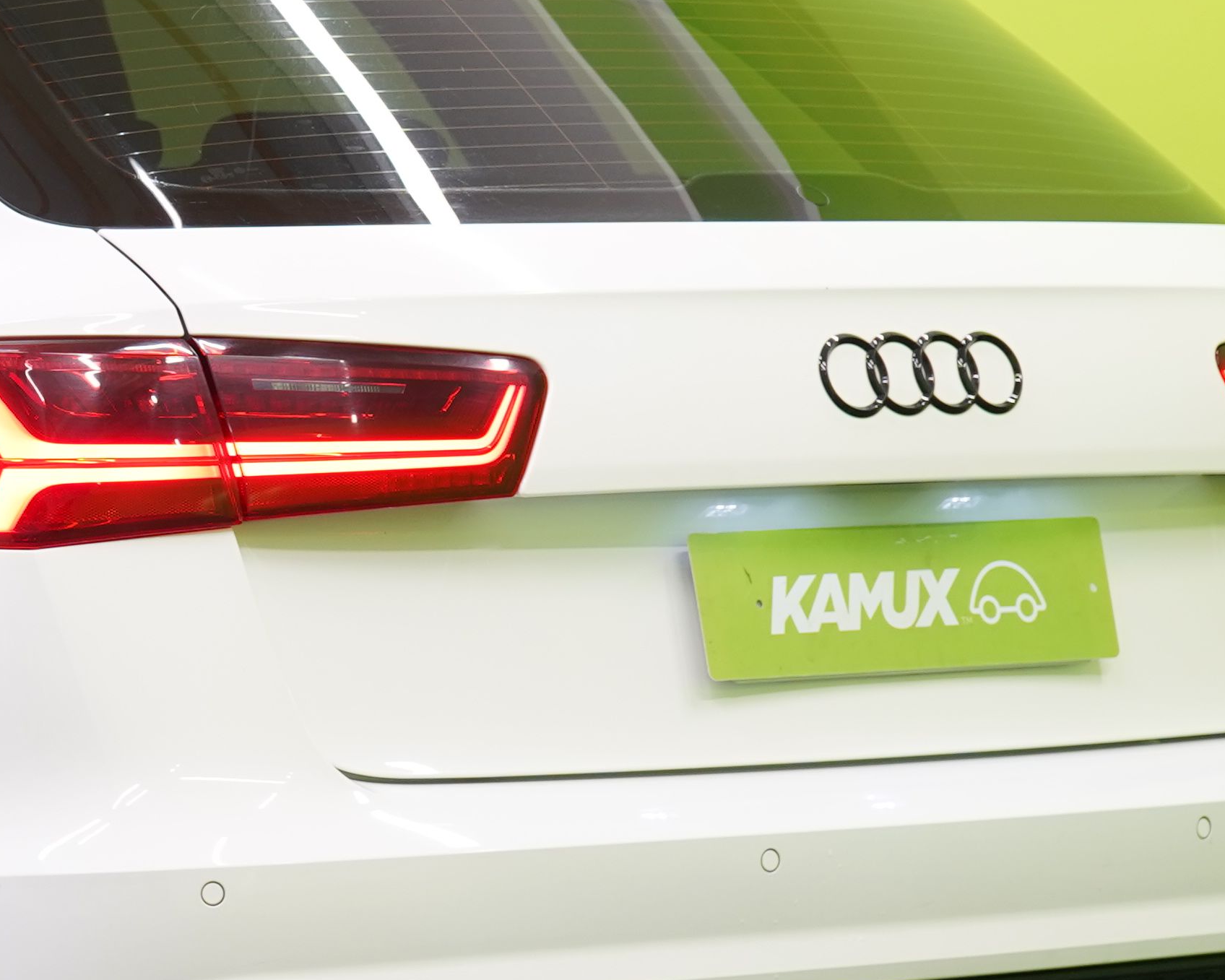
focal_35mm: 166
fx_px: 6019
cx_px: -209
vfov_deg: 9.3
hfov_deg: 11.4
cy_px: 409
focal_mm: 50
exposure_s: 1/30
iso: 400
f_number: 5
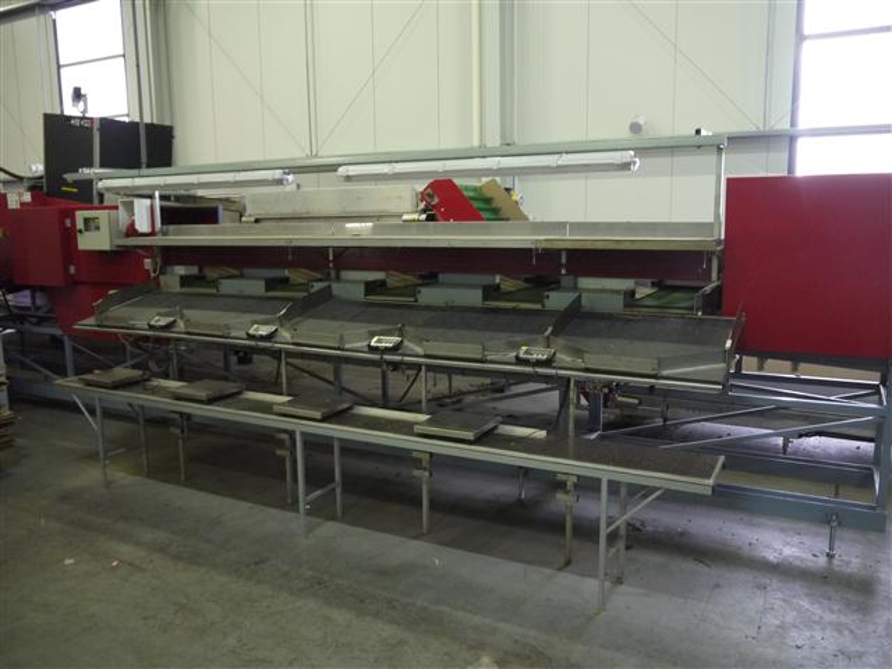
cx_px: 446
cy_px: 334
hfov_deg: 63.4
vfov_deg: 49.7
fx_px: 722
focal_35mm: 28
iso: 800
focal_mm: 14
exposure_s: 1/25
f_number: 3.5
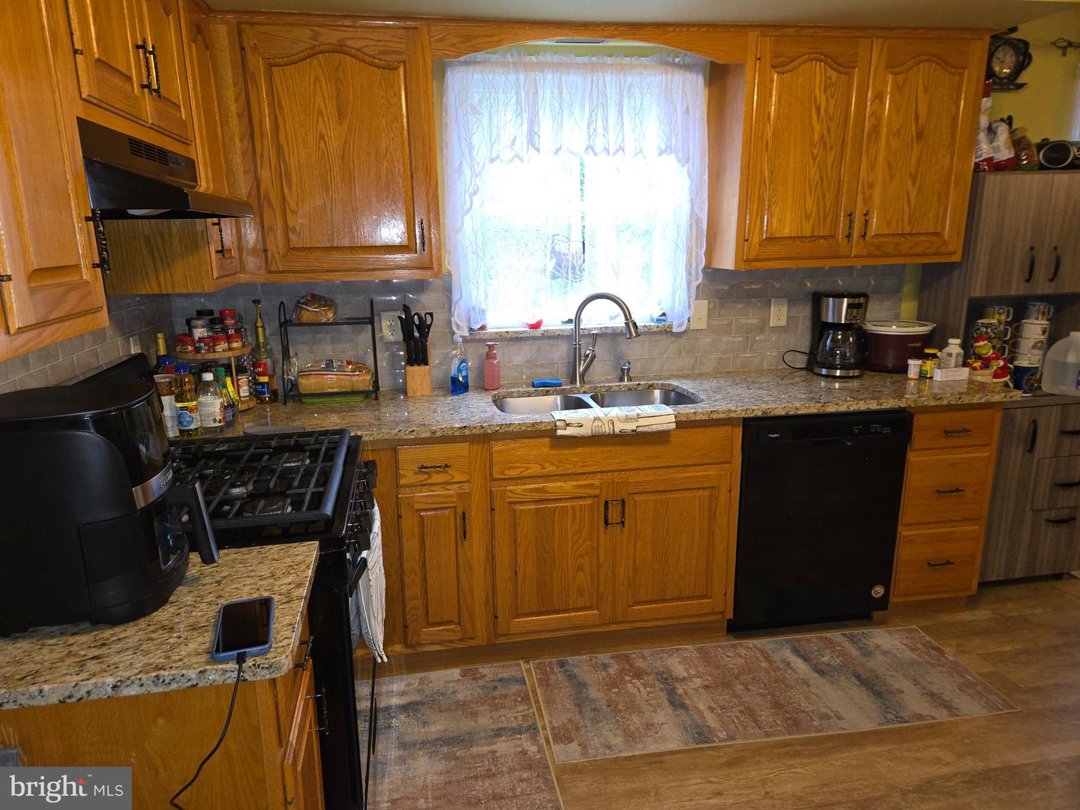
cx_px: 540
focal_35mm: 23
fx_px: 718
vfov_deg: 58.9
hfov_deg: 73.9
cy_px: 405
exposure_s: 1/24
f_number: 1.8
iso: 125
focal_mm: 5.4
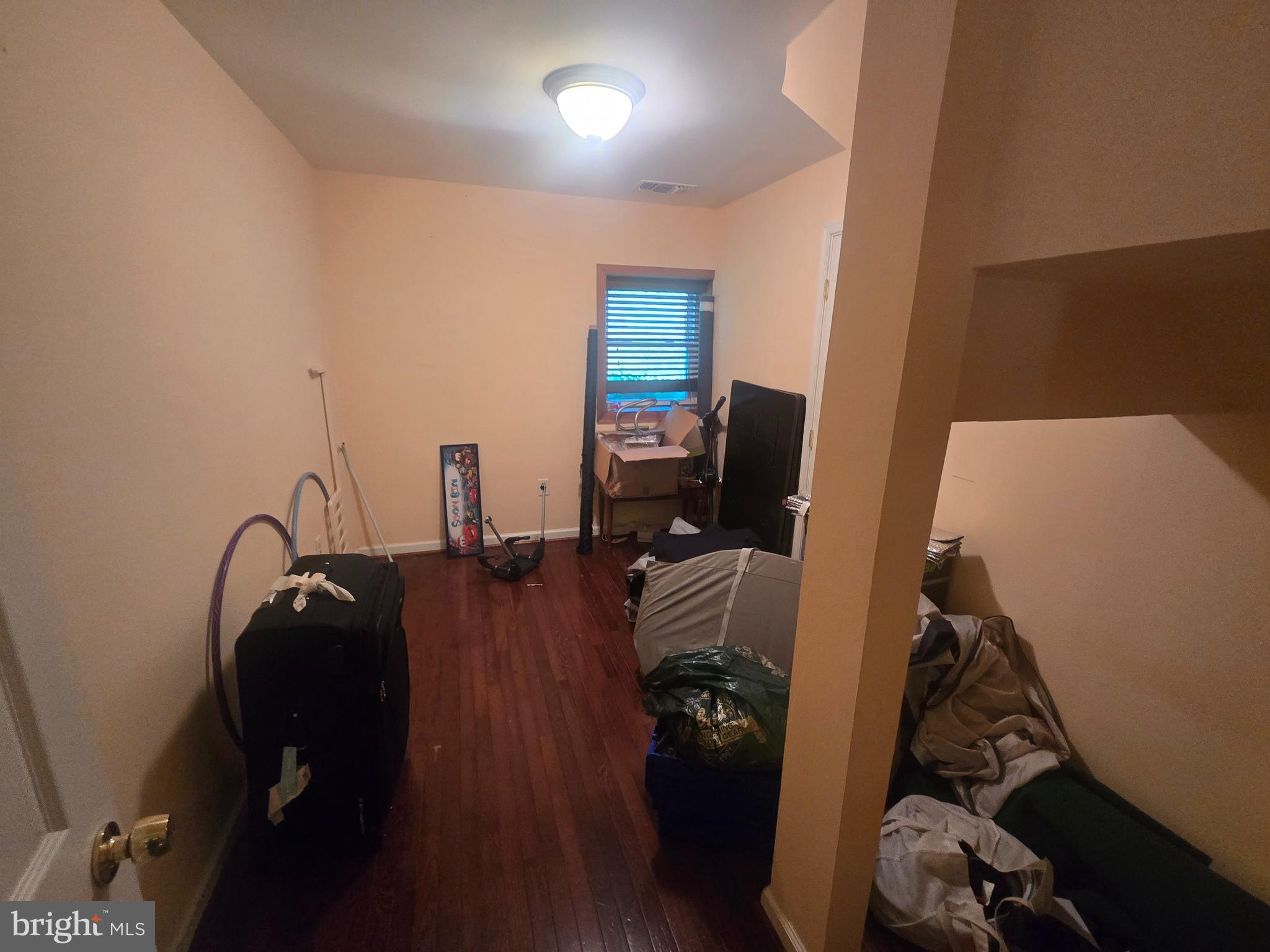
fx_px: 477
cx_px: 635
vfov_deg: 89.9
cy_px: 476
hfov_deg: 106.2
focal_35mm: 13
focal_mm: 2.2
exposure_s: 1/60
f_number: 2.2
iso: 500
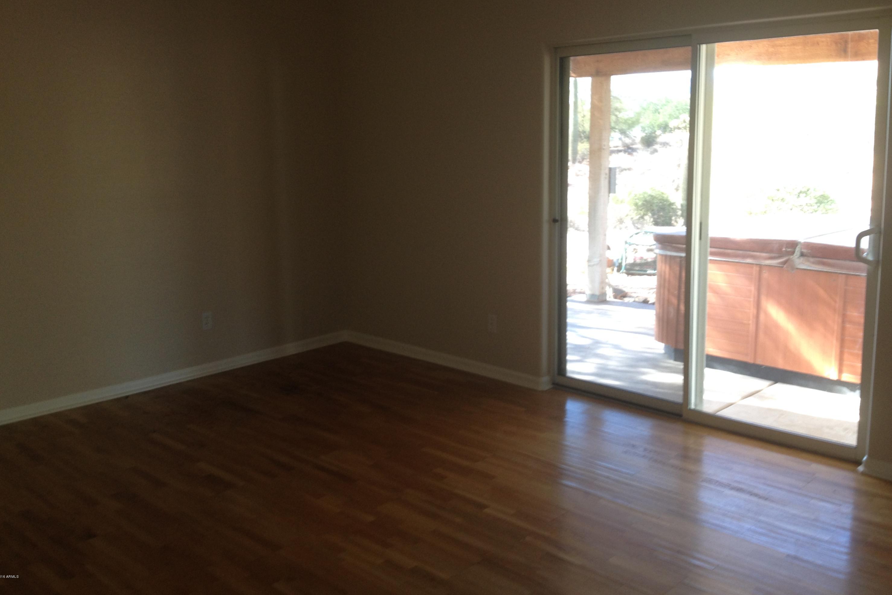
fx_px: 917
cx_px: 448
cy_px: 258
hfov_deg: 51.9
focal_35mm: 37
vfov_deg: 35.9
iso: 64
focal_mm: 4.28
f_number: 2.4
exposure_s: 1/30
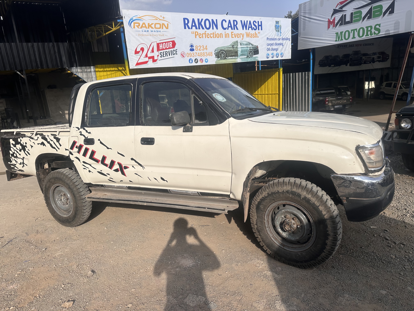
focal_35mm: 24
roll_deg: +4.7
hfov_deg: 71.6
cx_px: 207
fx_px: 287
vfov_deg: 56.8
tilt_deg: -14.4
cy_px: 156
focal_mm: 6.86
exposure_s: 1/6211
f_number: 1.78
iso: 80
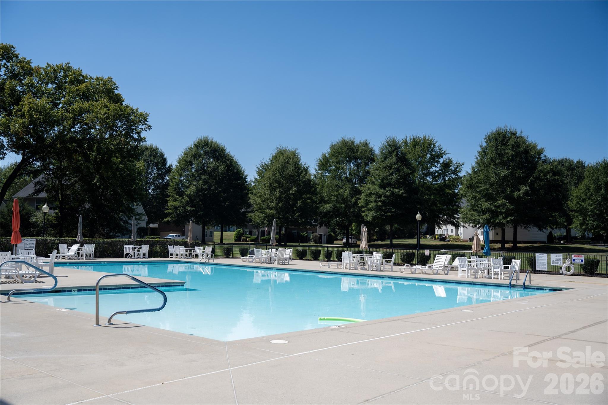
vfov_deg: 39.4
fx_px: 566
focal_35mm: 34
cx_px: 304
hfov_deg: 56.5
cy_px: 202
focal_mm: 33.5
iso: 160
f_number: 3.2
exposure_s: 1/4000
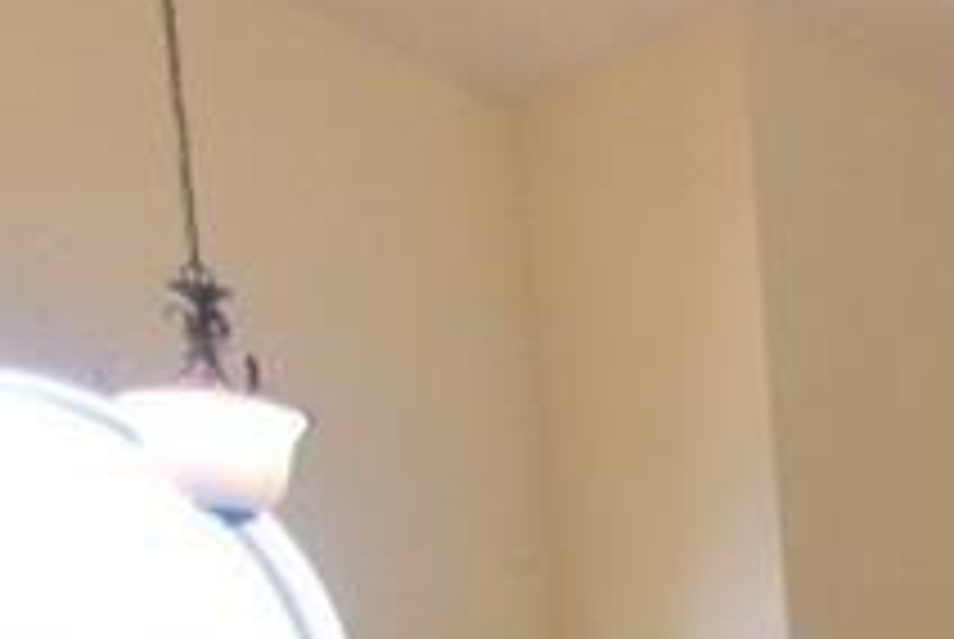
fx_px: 2999
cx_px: 2160
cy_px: 1948
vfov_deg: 9.4
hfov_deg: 13.9
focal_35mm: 113
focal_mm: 10
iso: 400
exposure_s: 1/100
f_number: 3.5
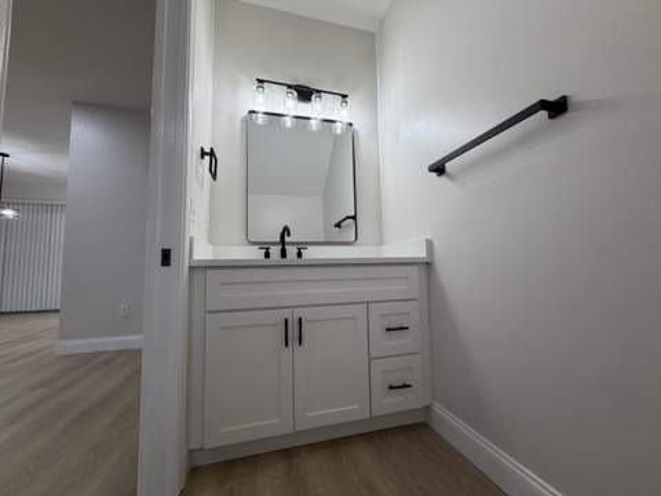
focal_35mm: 14
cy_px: 248
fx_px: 267
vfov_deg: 85.7
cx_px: 330
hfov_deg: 102.1
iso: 125
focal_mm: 2.22
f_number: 2.2
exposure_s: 1/120
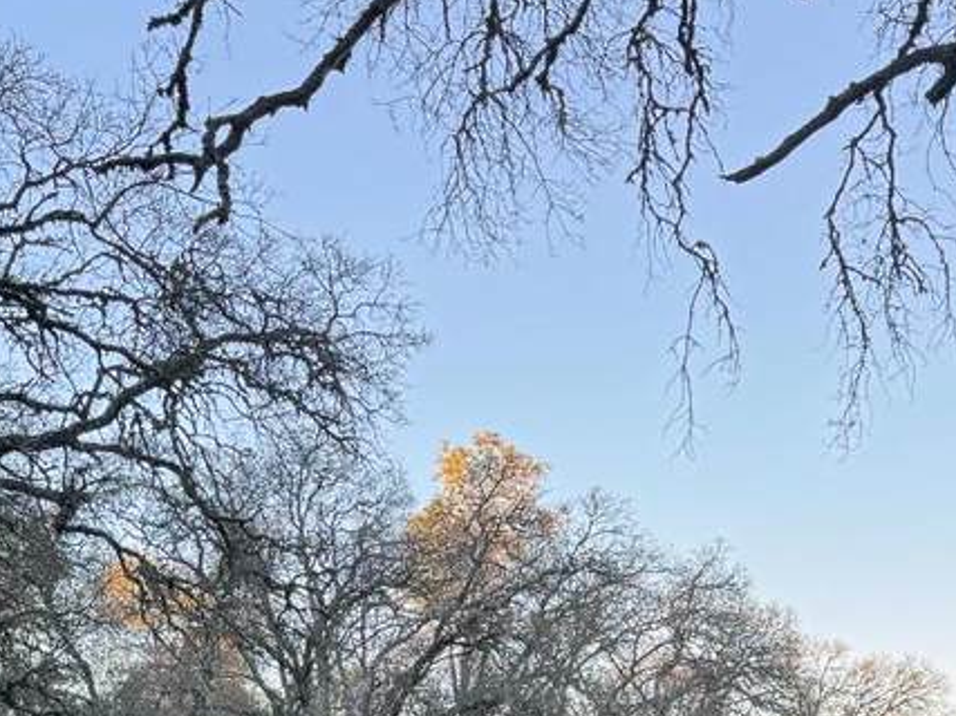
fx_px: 1988
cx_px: 730
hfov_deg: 26.7
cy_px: 955
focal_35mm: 72
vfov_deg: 18.8
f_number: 1.78
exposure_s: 1/140
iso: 100
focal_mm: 6.76
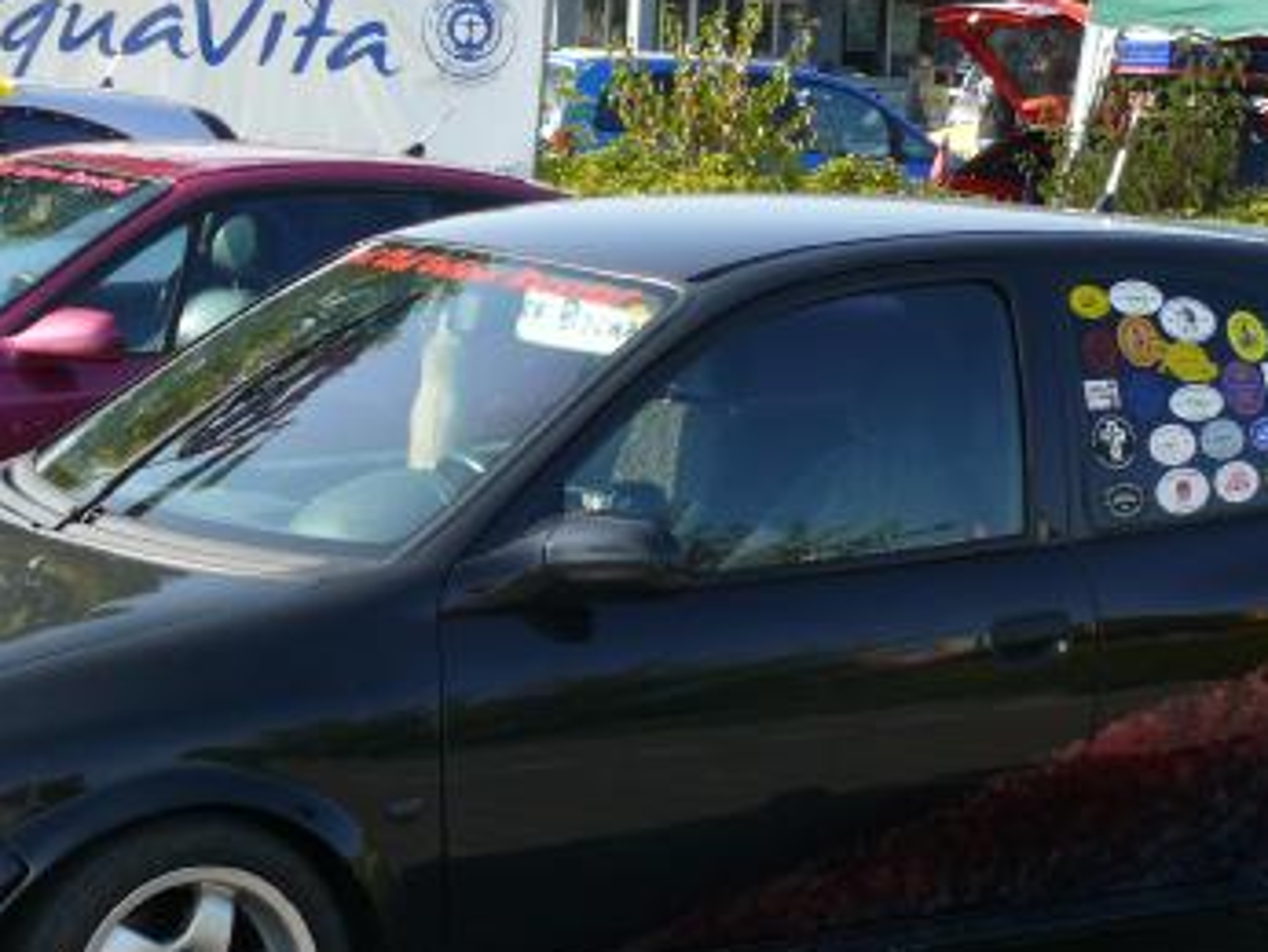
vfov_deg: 15.6
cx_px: 575
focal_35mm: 95
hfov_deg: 20.6
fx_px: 3482
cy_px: 529
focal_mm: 10
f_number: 5
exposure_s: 1/250
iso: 100
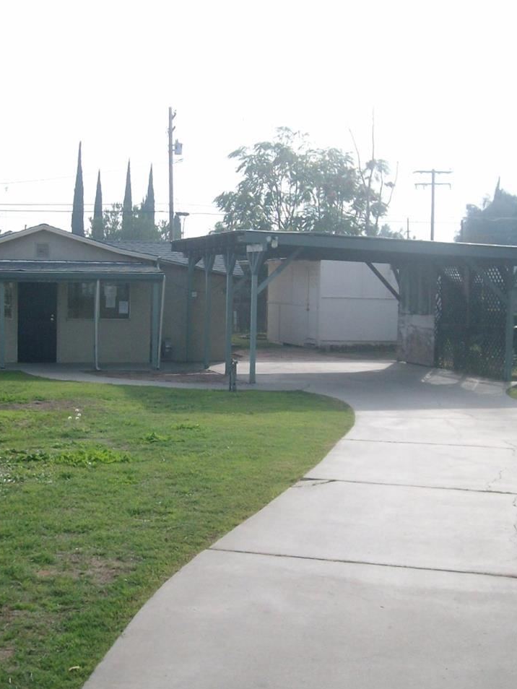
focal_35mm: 55
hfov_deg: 26.5
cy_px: 347
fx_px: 1095
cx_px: 199
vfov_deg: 34.9
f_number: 7.2
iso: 80
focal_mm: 5.8
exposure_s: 1/183
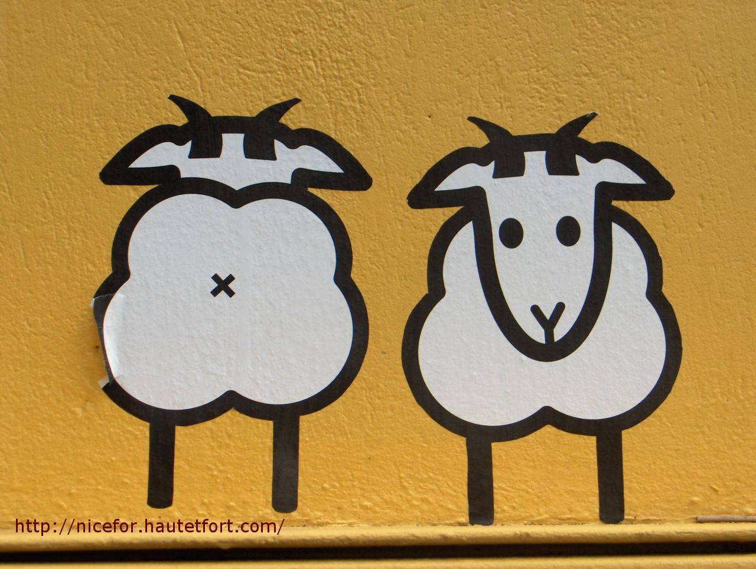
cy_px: 284
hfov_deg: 22.7
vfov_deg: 17.2
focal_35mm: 86
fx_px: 1881
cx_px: 378
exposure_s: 1/98.4
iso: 100
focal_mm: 17.5
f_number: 3.9
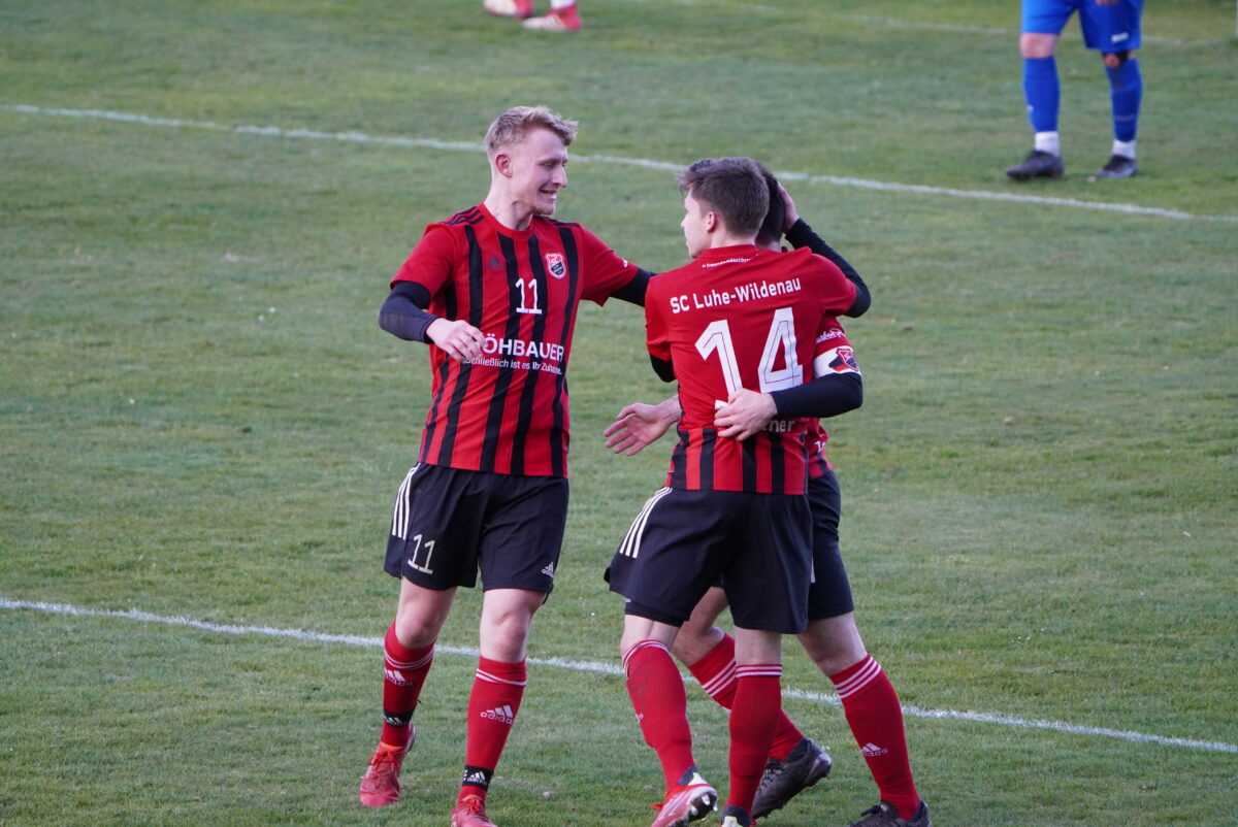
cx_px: 619
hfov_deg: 4.9
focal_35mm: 420
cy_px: 414
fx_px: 14453
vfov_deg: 3.3
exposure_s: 1/500
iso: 2000
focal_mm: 280
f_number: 5.6
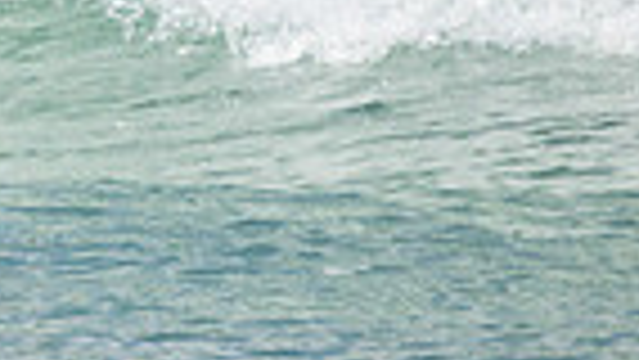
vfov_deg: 0.4
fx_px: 57885
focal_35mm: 3415
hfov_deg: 0.6
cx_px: -495
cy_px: -439
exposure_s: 1/1250
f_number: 11
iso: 3200
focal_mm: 800
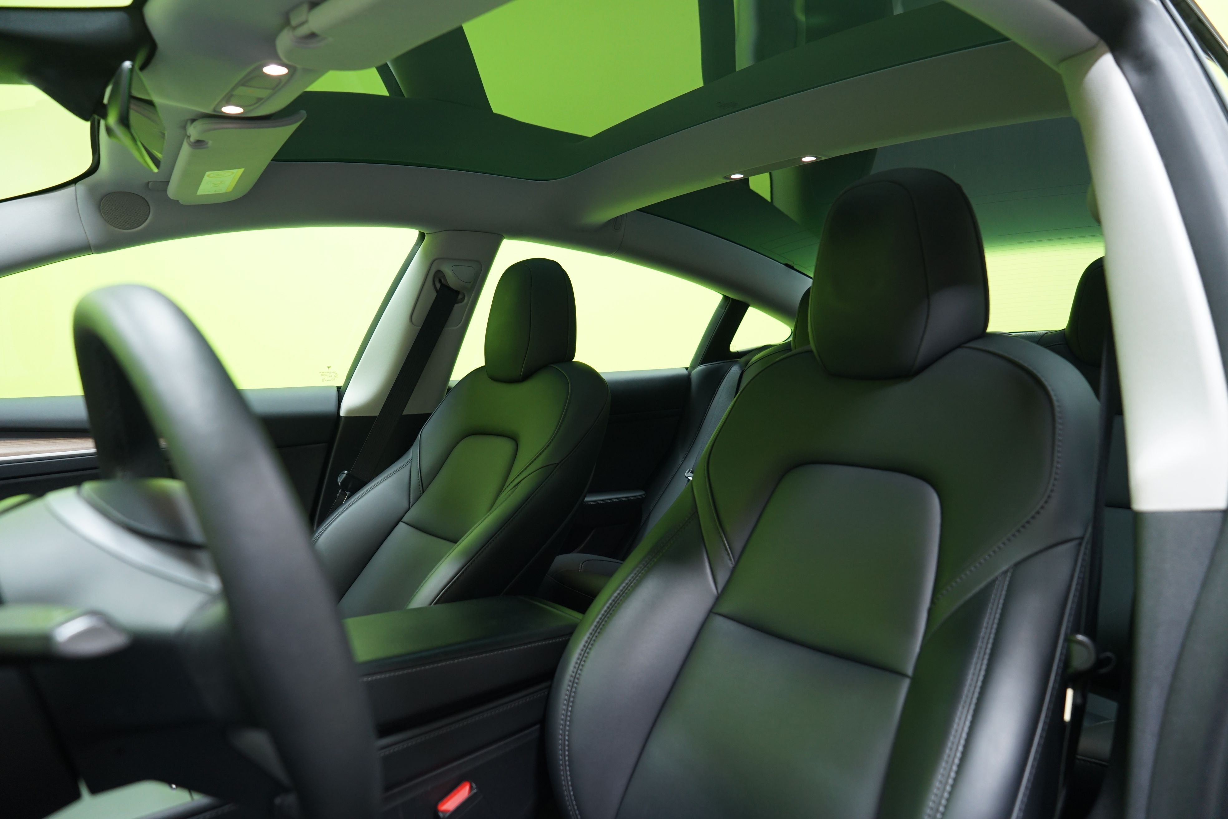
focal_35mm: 24
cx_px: 614
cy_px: 410
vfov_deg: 53.1
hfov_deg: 73.7
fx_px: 819
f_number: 4.5
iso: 800
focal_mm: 24
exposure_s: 1/20
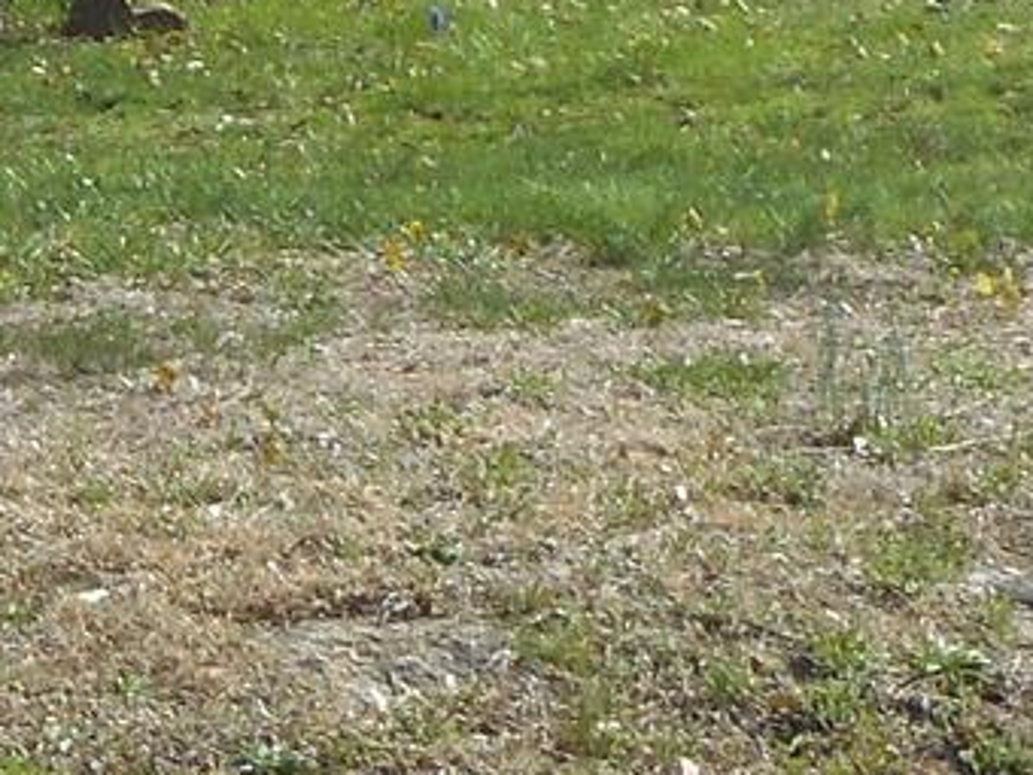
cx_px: -1776
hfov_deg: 6.1
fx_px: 9161
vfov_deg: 4.8
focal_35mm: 307
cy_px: -799
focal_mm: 9.1
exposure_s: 1/250
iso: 80
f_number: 4.9
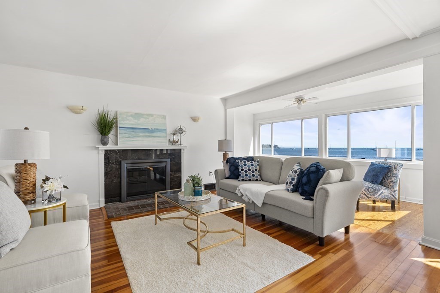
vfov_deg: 73.8
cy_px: 146
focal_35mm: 16
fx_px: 196
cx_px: 220
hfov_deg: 96.7
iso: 100
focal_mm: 16
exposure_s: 1/15
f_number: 7.1
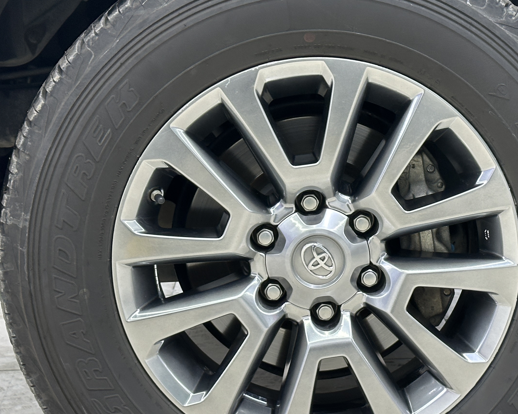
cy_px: 250
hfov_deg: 21.6
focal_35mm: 88
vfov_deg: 17.4
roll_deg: +1.1
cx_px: 356
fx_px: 1349
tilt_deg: -10.6
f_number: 1.78
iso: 160
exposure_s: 1/50
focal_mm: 6.86
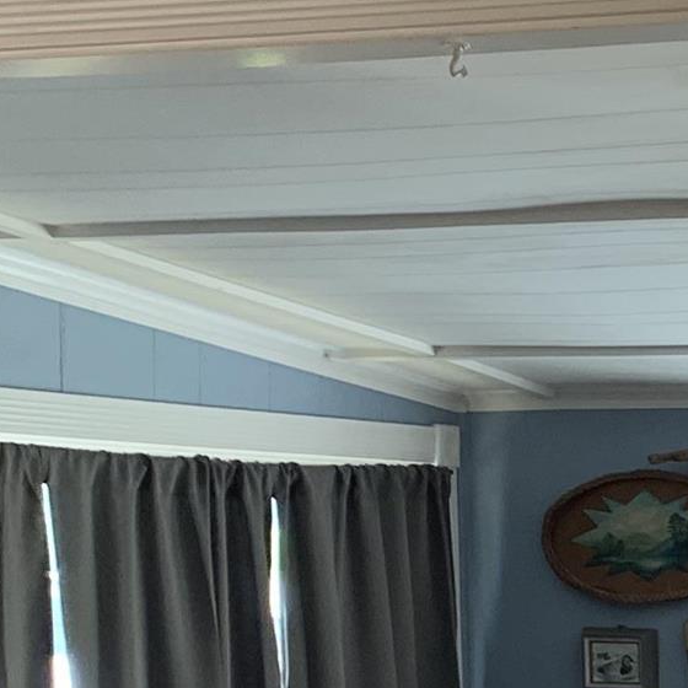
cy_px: 797
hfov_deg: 12.0
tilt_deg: -2.6
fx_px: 2833
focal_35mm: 126
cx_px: 1466
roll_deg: +2.0
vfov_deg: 13.5
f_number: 1.8
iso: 64
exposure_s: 1/60
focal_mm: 4.25
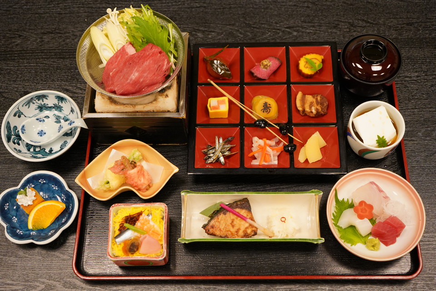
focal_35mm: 42
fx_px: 509
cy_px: 146
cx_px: 218
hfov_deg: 46.4
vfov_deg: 31.9
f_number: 4.5
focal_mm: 42
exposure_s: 1/160
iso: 2500
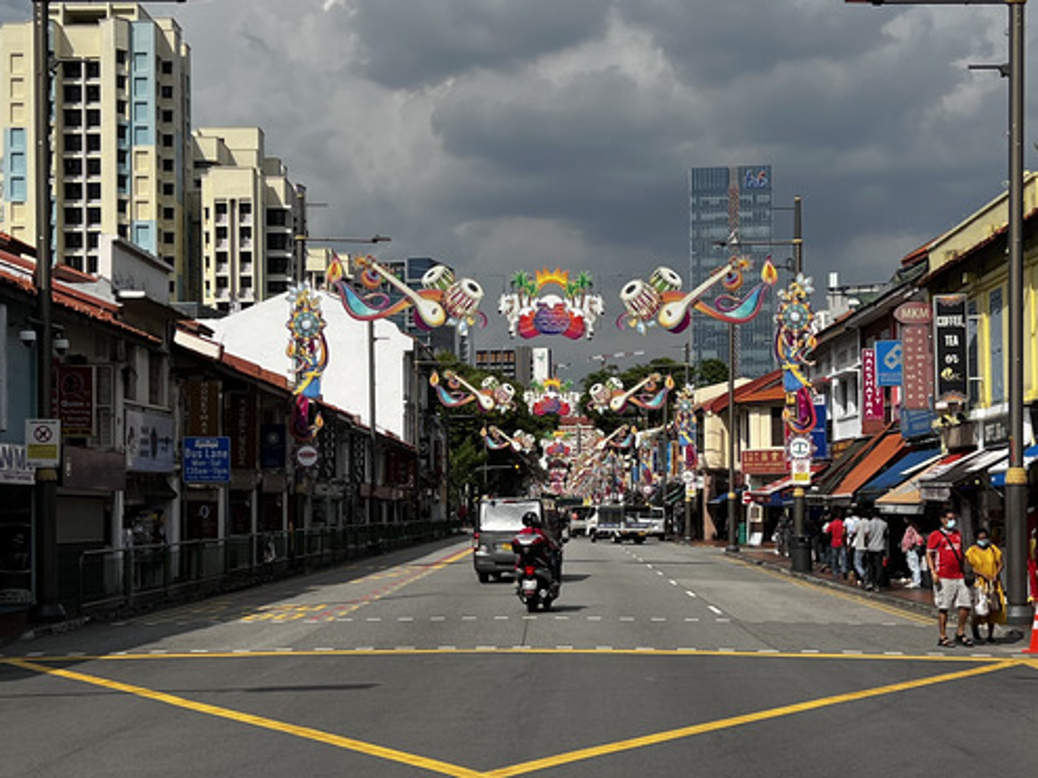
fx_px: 1889
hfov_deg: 30.7
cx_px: 526
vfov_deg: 23.3
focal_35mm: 63
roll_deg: -0.1
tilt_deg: +3.0
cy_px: 424
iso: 50
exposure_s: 1/8000
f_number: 1.5
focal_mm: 5.7
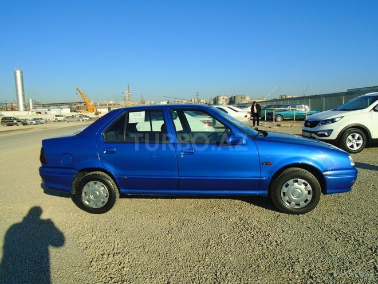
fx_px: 284
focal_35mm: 26
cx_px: 189
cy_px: 142
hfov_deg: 67.3
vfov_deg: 53.1
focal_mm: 4.6
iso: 100
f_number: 8
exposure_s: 1/250
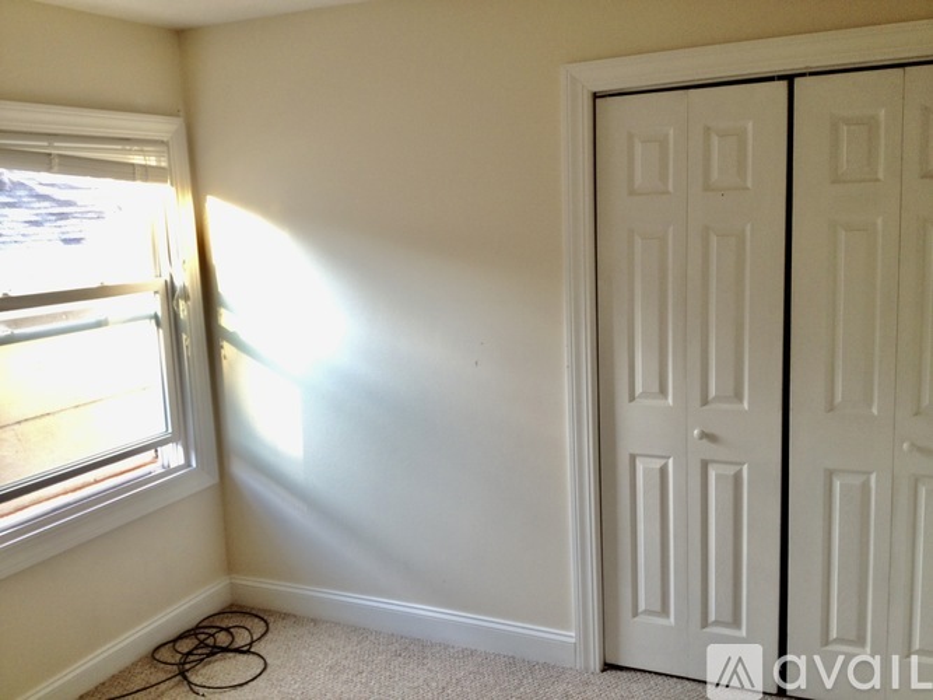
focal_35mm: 35
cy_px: 350
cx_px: 466
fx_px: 943
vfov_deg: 40.7
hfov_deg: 52.6
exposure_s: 1/30
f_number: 2.4
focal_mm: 4.28
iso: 80
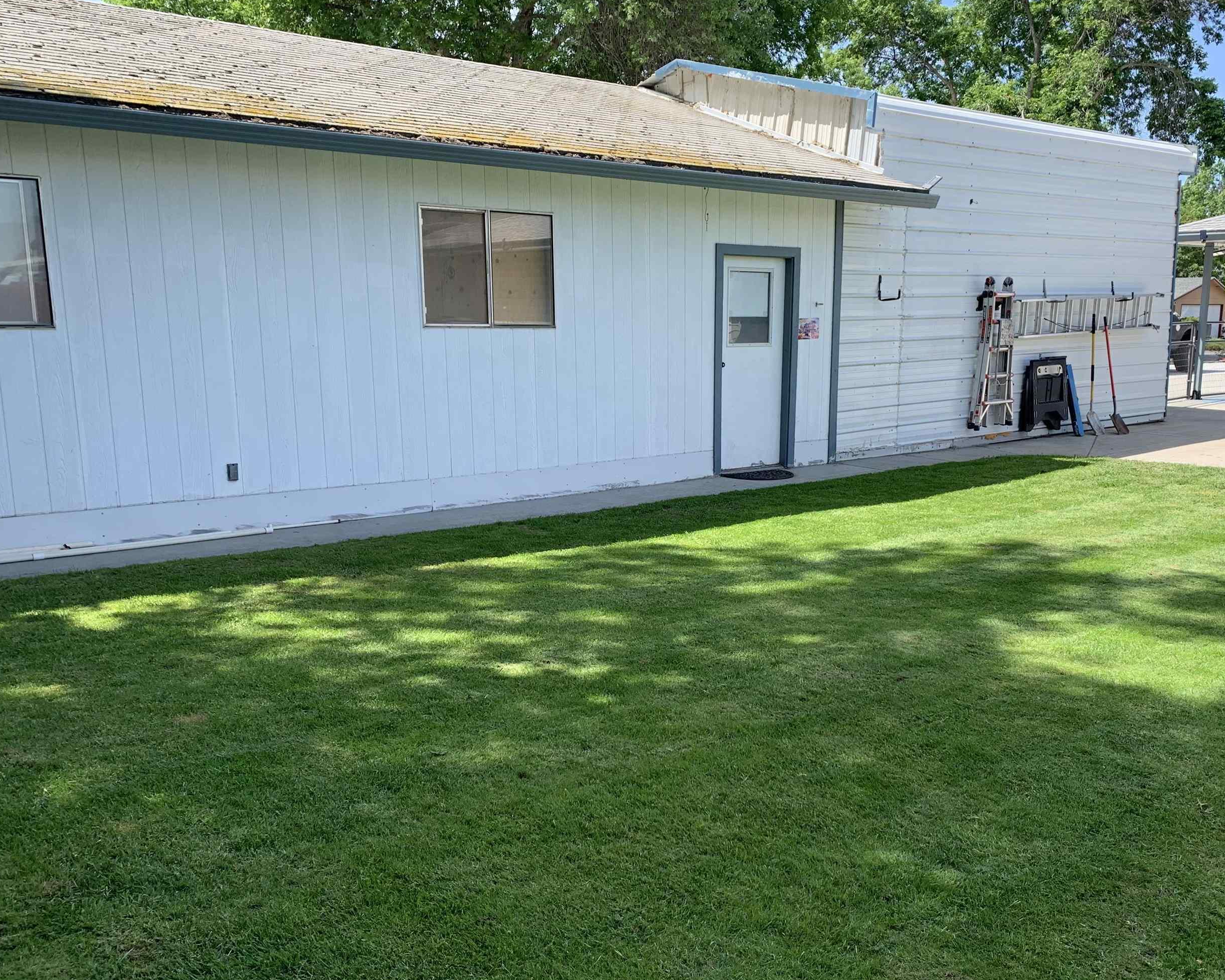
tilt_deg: -13.0
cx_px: 712
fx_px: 1160
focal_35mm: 32
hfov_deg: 55.4
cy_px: 575
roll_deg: +0.1
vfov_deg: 45.6
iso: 25
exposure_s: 1/743
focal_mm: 4.25
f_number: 1.8
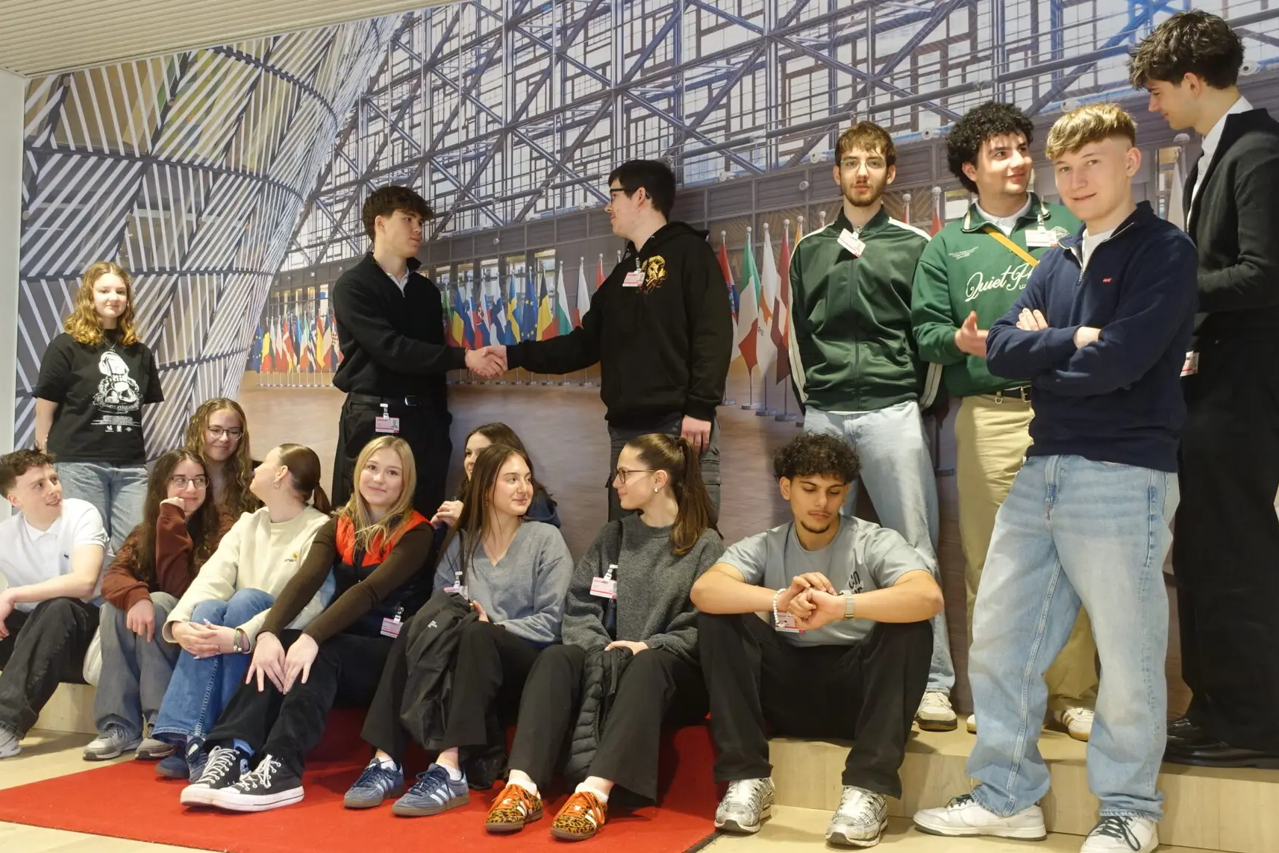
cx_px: 612
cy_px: 461
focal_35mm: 35
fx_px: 1243
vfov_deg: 37.8
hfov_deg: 54.4
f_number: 2.5
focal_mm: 10.89
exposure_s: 1/30
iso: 320
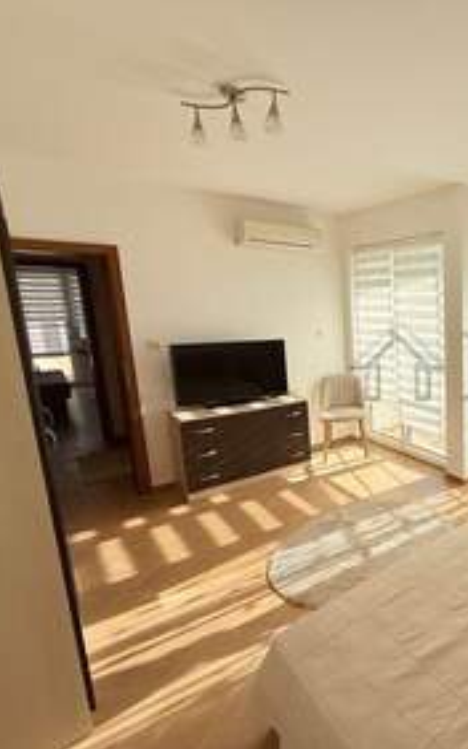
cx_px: 495
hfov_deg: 46.7
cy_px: 373
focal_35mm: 20
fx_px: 409
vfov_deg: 85.1
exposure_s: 1/1534
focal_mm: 2.22
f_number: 2.2
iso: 50
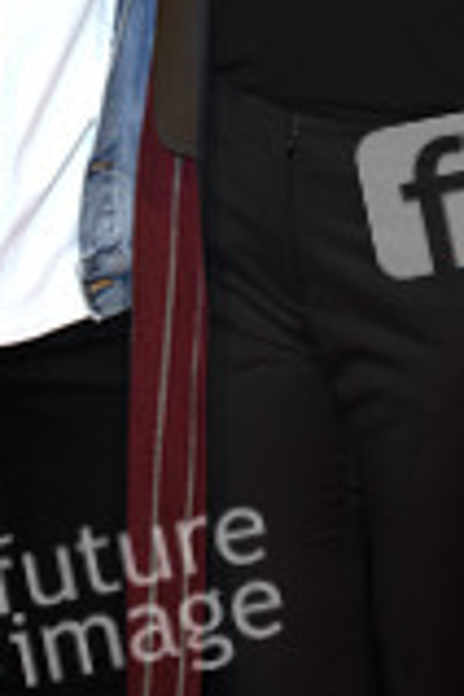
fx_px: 3054
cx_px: 184
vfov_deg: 12.8
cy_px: -44
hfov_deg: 8.7
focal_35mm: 158
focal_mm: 42
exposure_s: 1/125
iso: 1000
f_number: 6.3
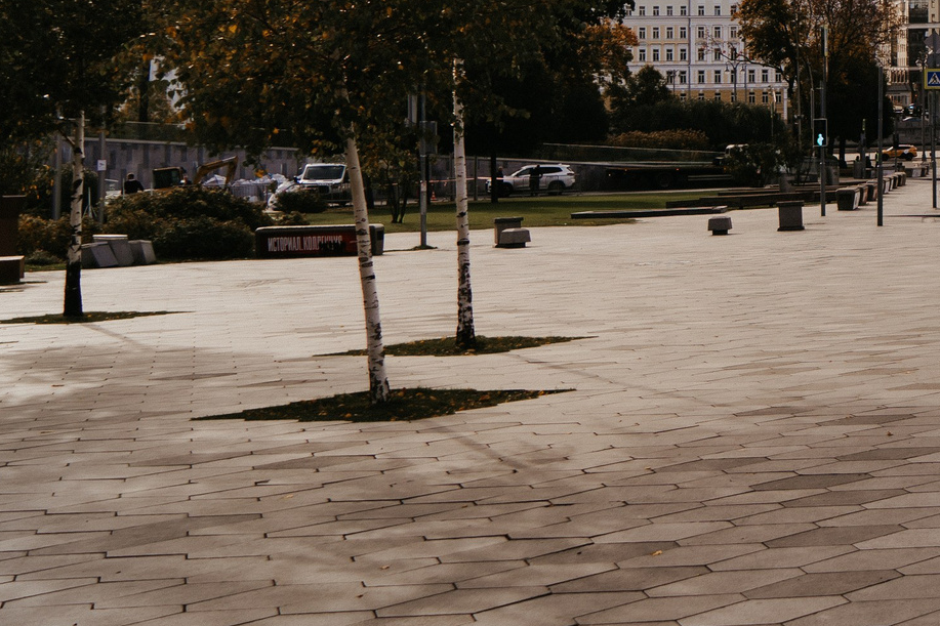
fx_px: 1749
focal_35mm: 67
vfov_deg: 19.7
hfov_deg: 25.8
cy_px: -5
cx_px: 1216
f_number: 4
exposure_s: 1/320
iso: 100
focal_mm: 24
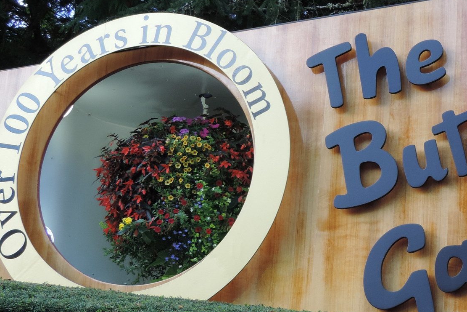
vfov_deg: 12.5
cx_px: 429
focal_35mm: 110
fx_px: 1427
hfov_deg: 18.3
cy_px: 133
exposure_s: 1/80
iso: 80
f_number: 3.5
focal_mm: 8.3
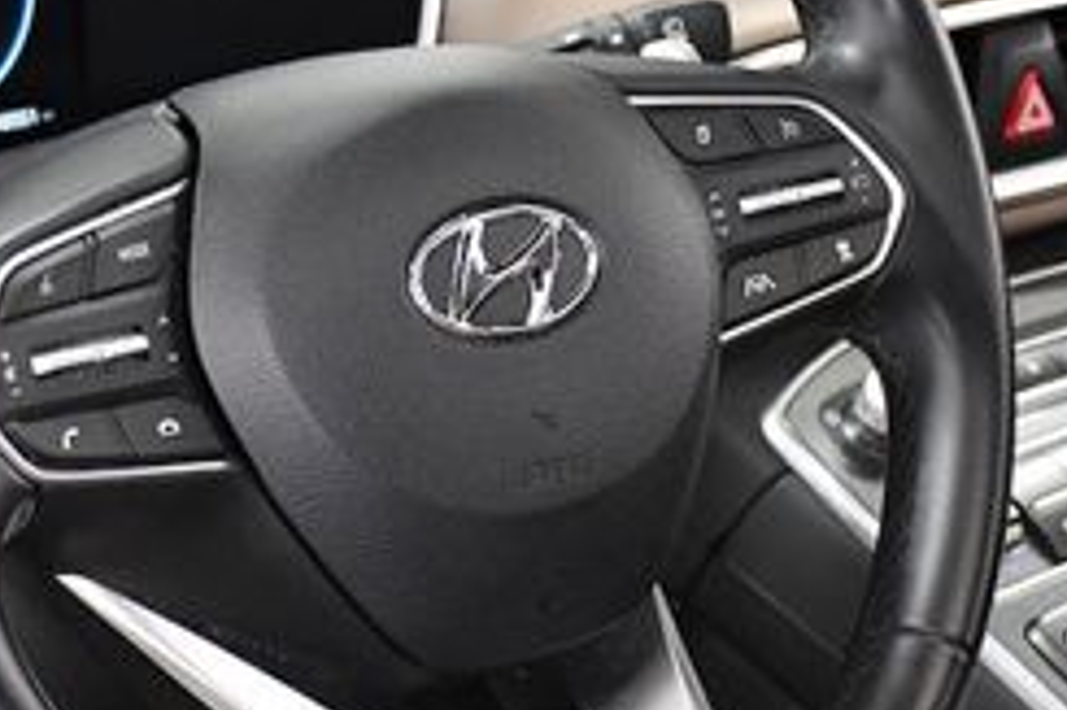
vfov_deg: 10.1
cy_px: 272
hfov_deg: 15.1
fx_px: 4028
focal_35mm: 136
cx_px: 496
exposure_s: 1/250
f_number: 4.5
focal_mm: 35
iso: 2500
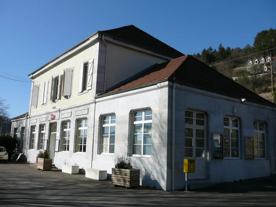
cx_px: 138
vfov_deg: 40.7
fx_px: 279
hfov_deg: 52.6
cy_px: 104
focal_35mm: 35
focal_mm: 5.2
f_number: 5
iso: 80
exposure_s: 1/640
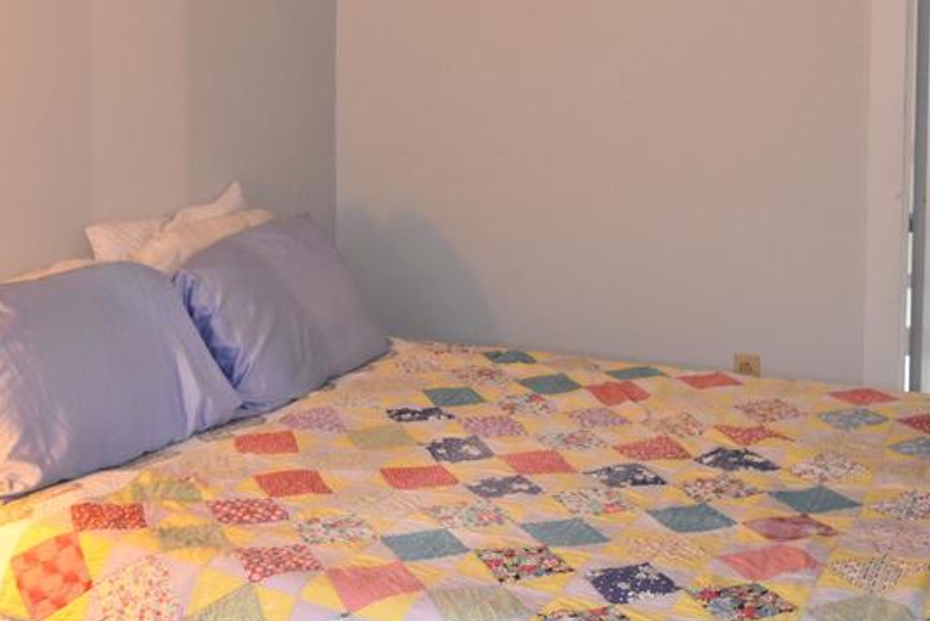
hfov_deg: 38.2
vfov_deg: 25.5
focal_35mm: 52
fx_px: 1344
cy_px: 109
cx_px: 495
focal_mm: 18
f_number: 3.5
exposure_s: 1/30
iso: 1600
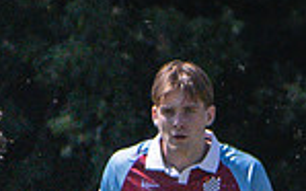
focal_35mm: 4896
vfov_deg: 0.3
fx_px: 40815
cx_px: -460
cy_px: 669
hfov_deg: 0.4
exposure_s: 1/2500
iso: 400
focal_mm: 300
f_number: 4
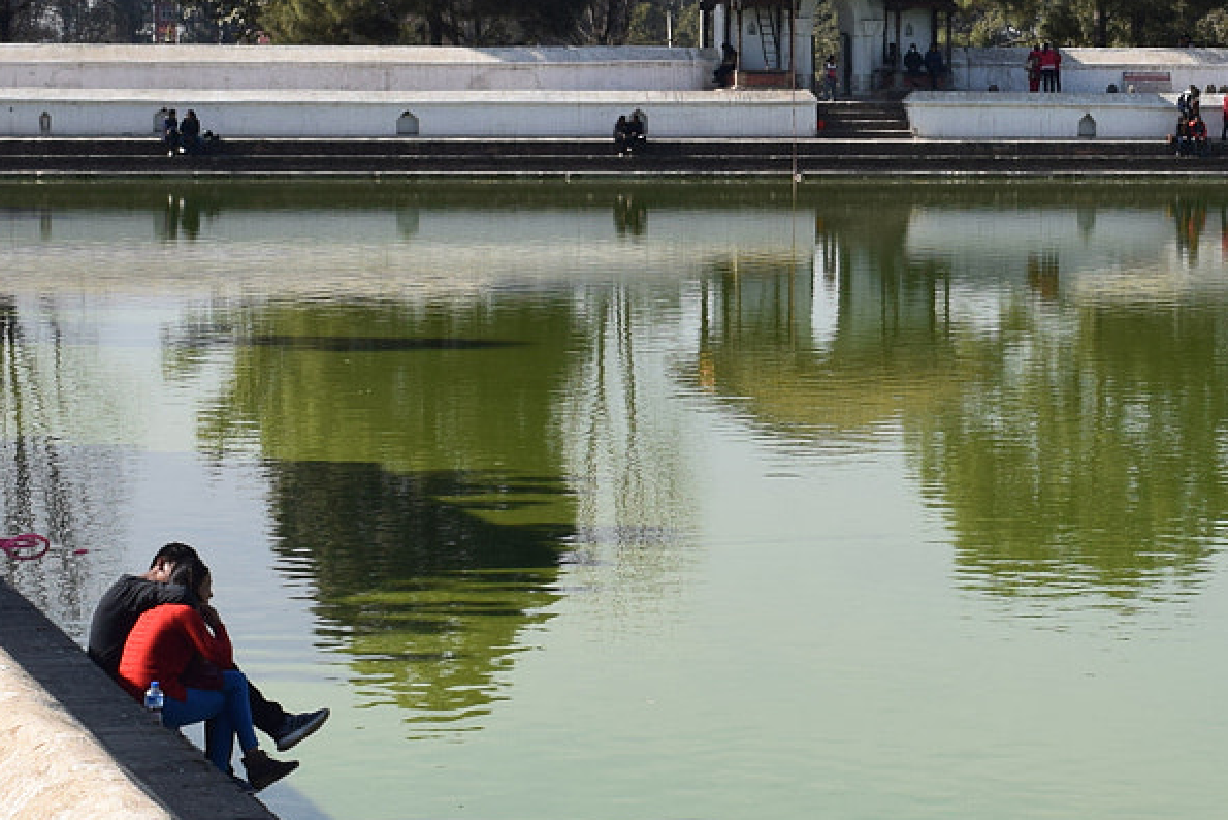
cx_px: 1207
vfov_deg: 10.6
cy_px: 359
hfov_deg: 15.6
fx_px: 4401
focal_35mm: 129
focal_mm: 32
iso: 250
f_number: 11
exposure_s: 1/400
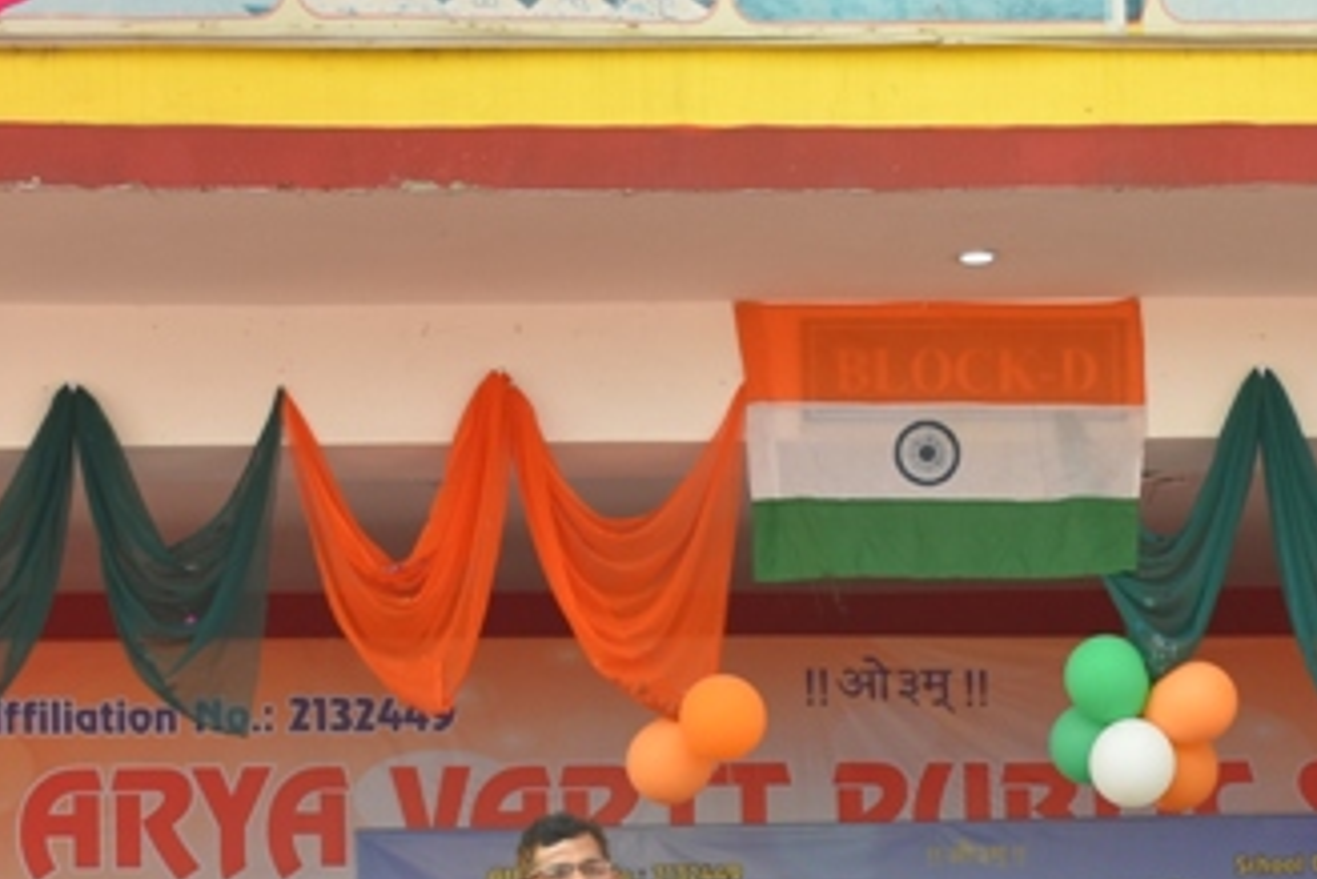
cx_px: 823
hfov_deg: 12.9
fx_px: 5819
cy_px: 1142
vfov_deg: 8.5
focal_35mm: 159
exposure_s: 1/160
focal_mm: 34
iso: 200
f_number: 6.3
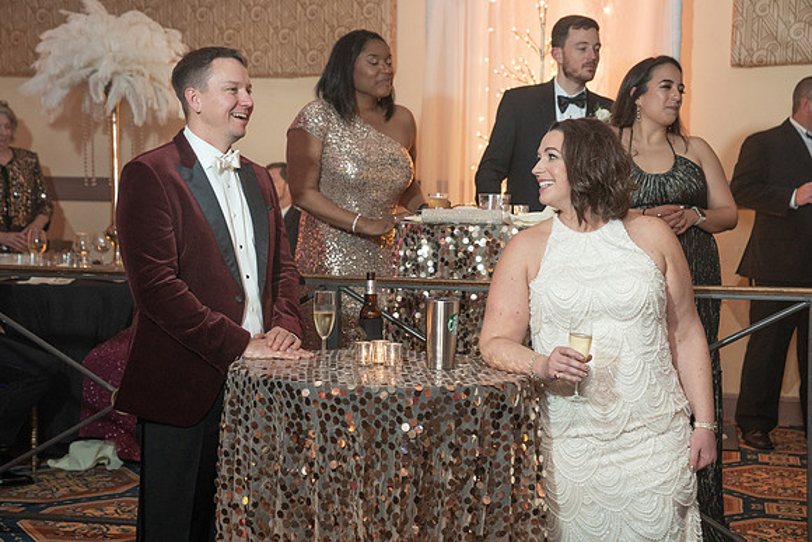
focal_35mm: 52
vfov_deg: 26.0
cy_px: 271
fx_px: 1173
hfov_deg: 38.2
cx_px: 406
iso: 2000
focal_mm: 52
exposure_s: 1/125
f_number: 4
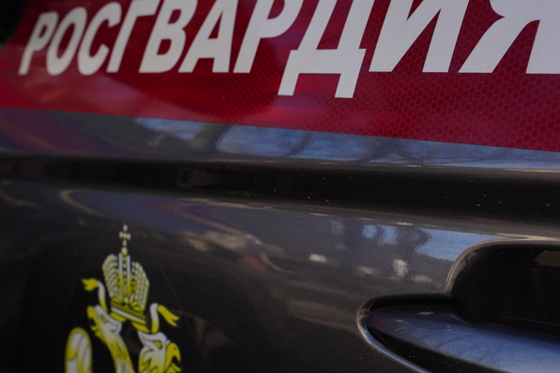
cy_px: 164
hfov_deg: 36.8
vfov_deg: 25.0
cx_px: 305
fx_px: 840
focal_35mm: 54
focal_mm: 43
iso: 1000
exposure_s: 1/640
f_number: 9
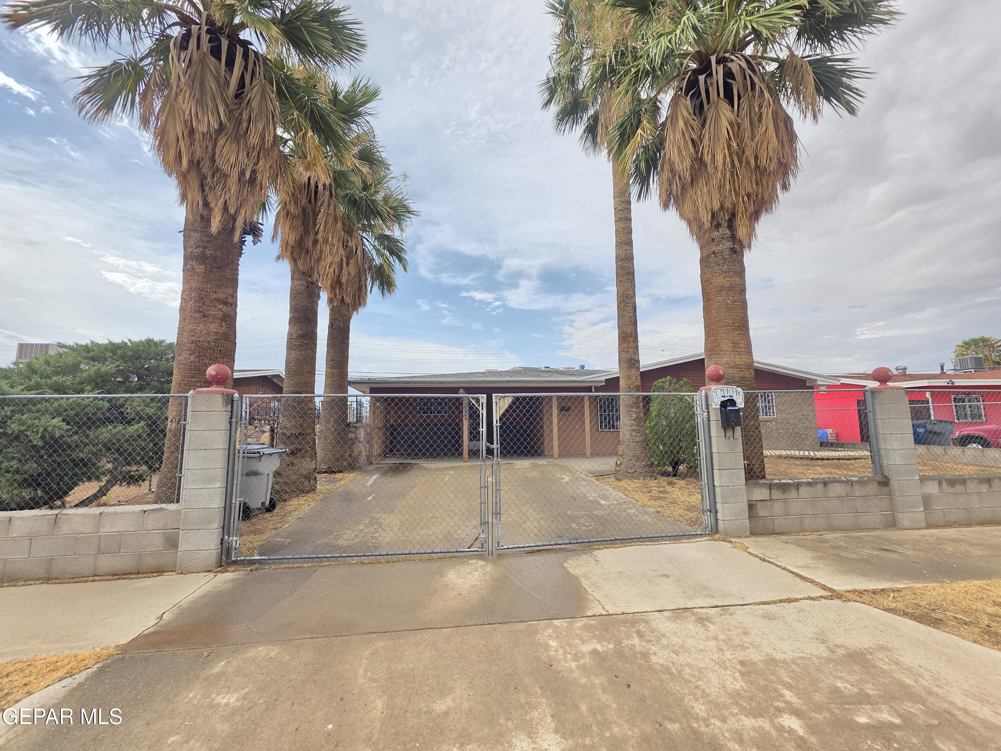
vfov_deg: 89.9
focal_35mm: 13
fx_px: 376
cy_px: 376
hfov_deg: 106.2
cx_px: 500
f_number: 1.9
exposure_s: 1/740
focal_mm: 2.2
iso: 40
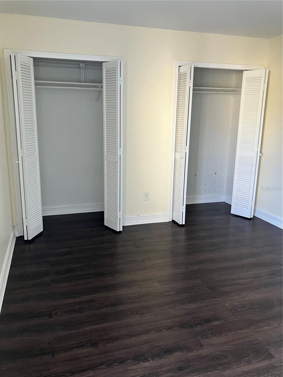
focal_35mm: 28
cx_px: 142
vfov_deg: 63.4
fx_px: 305
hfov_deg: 49.7
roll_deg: -1.4
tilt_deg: -11.8
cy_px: 188
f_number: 1.8
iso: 125
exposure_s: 1/60
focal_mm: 3.99
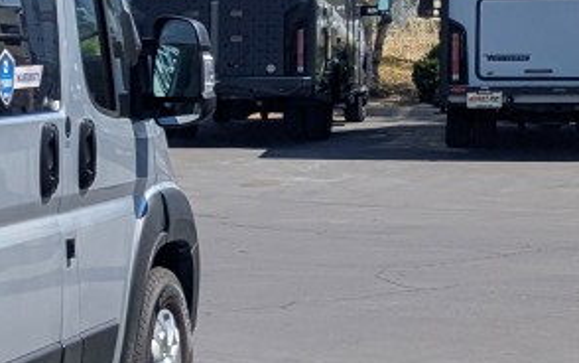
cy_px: 154
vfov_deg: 10.8
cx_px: -678
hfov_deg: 13.8
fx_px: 1910
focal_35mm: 121
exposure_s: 1/2762
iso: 48
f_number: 1.85
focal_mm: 6.81
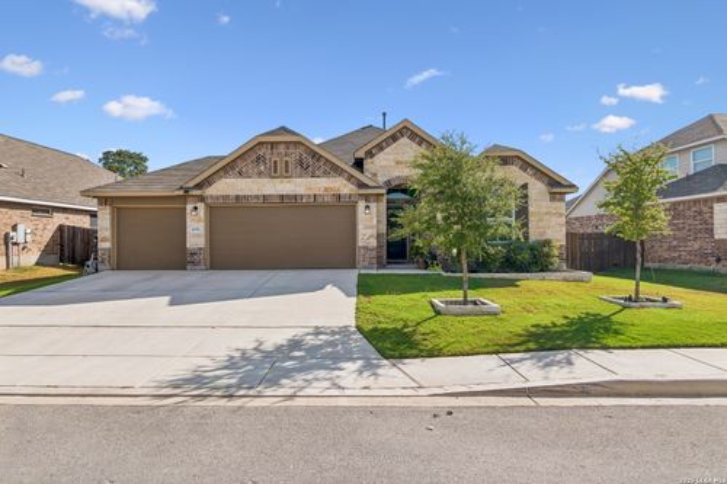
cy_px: 242
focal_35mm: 21
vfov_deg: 59.5
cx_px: 364
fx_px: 424
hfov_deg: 81.2
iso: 100
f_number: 9
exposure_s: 1/500
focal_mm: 14
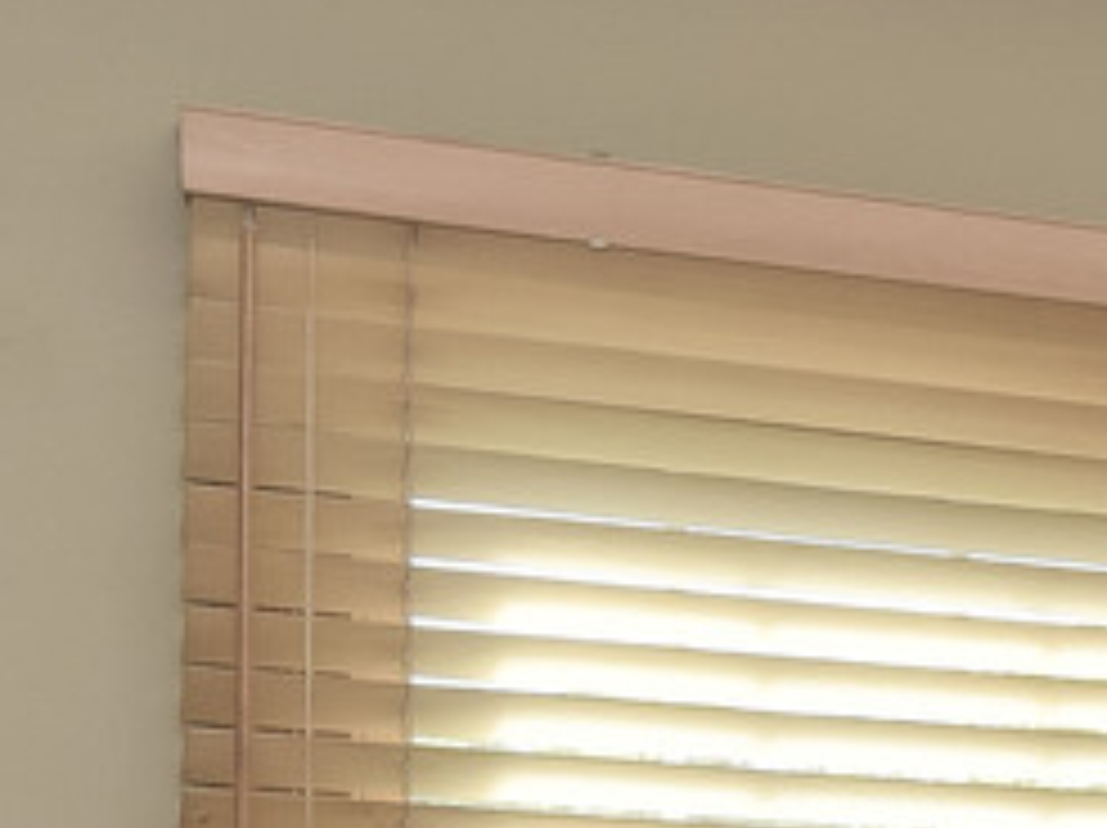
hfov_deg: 15.0
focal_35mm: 114
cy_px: 1251
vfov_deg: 12.3
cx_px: 2012
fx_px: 3642
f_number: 8
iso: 400
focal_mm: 18
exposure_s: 1/60
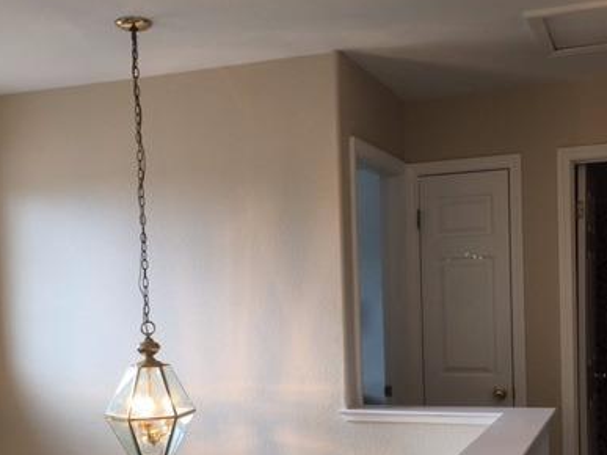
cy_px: 334
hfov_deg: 39.7
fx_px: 841
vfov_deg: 29.8
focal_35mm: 48
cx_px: 317
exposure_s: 1/40
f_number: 2.2
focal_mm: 4.15
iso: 32
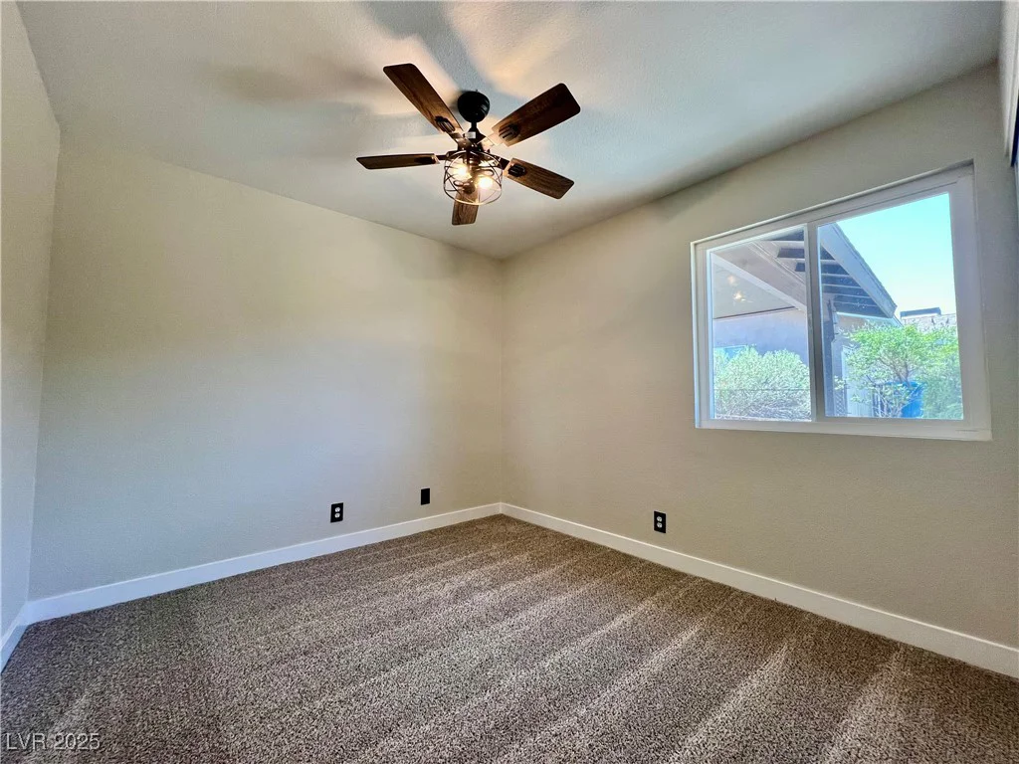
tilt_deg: +2.2
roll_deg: -0.3
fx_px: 383
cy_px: 382
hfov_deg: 106.2
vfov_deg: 89.9
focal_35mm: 13
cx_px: 510
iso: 160
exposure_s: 1/120
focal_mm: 1.57
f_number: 1.8
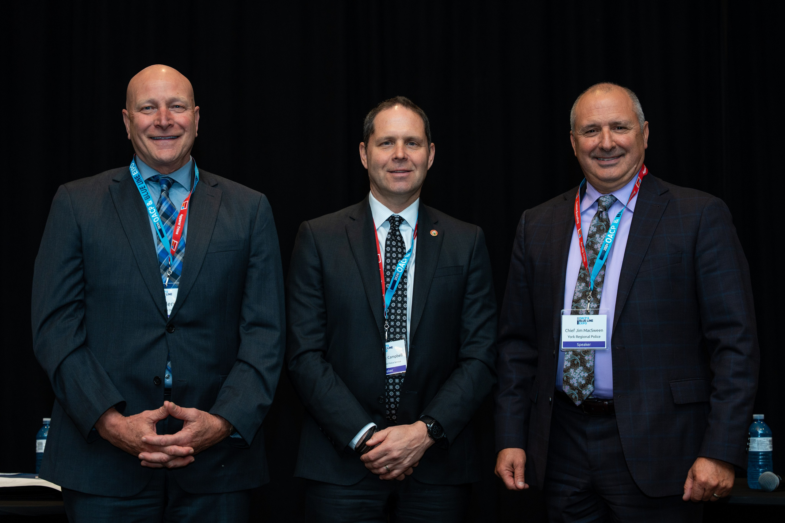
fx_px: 1362
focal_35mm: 62
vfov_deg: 21.8
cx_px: 392
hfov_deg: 32.2
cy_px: 262
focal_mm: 61.6
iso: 640
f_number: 2.8
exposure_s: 1/160
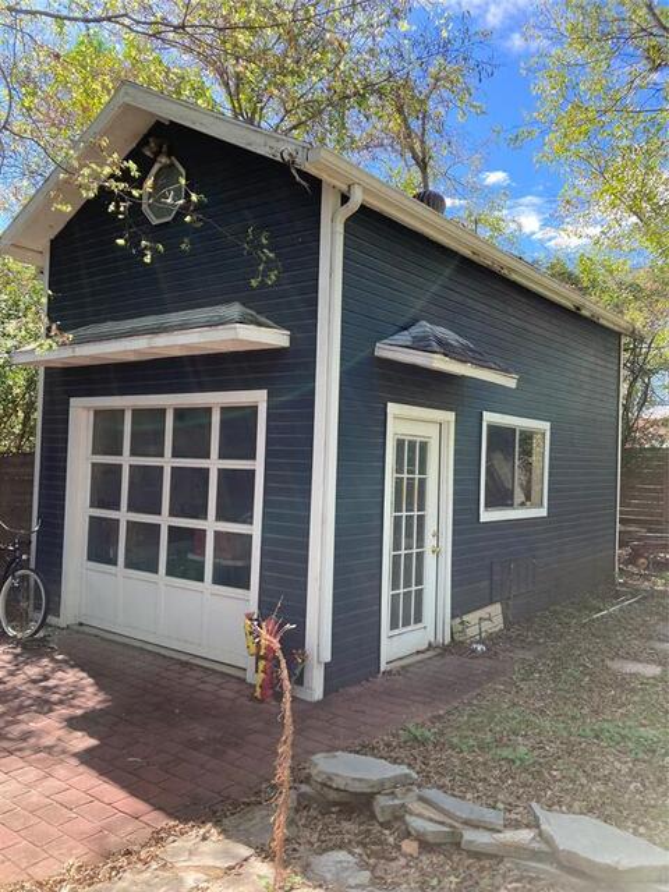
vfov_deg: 63.4
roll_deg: -0.8
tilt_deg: +2.4
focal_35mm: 28
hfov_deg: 49.7
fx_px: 722
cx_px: 334
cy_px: 446
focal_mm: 3.99
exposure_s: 1/292
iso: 20
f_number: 1.8
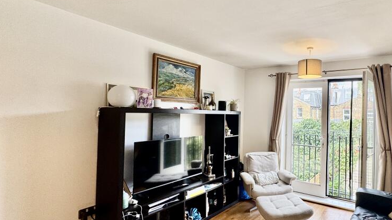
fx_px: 218
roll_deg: -0.6
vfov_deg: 53.6
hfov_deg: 80.5
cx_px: 267
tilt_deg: +1.7
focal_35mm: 21
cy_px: 111
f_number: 2.2
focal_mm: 2.22
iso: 80
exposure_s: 1/99
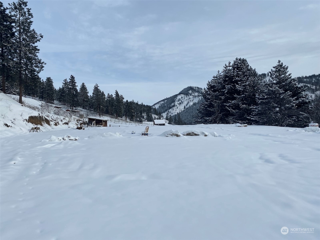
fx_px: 240
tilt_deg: -1.0
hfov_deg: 67.3
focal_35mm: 26
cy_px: 120
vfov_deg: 53.1
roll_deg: +3.0
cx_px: 160
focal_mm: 4.25
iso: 32
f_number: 1.8
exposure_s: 1/5236
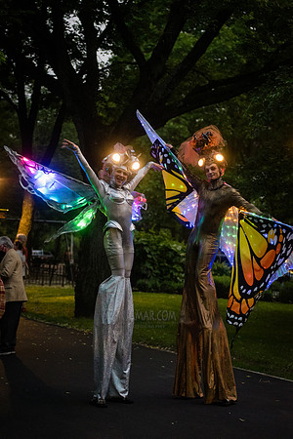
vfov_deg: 25.4
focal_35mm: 80
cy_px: 220
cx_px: 146
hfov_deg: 17.1
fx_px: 977
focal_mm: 80
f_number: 3.5
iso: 6400
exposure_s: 1/200
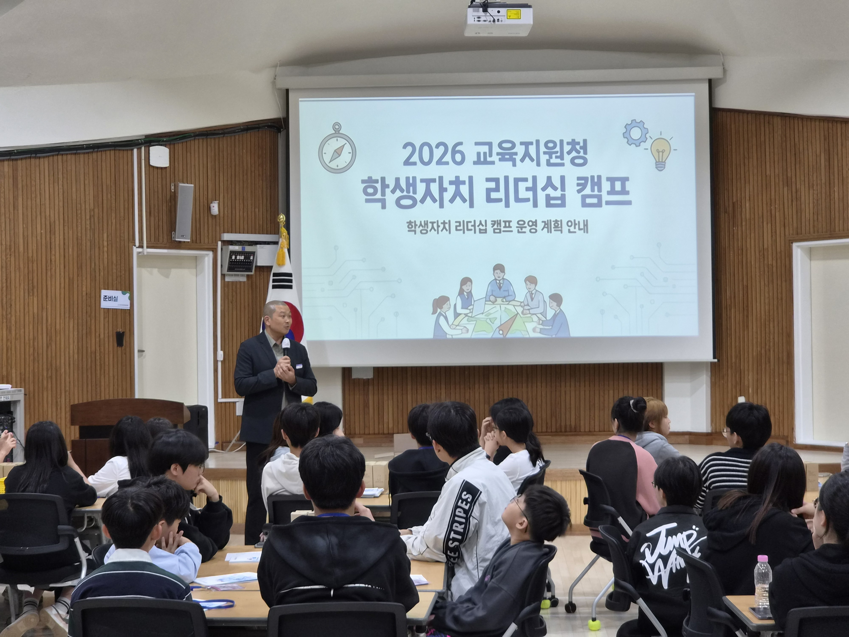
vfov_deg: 21.3
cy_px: 318
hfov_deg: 28.2
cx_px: 424
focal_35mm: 69
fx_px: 1692
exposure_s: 1/120
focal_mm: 7
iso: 160
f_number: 2.4
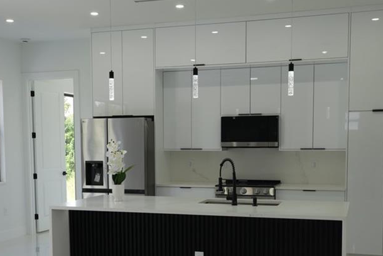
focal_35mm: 52
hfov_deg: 38.2
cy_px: 191
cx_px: 175
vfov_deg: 25.7
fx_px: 553
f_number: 5.6
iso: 160
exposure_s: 1/40
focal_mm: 31
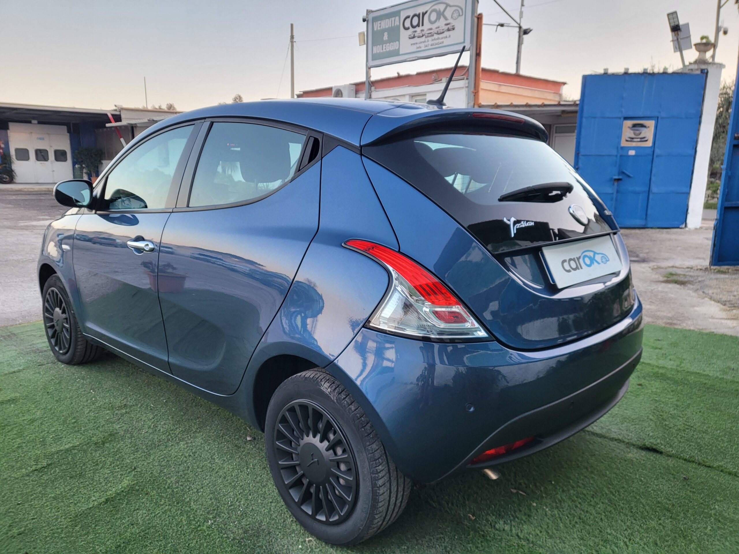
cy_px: 277
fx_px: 555
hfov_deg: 67.3
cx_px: 370
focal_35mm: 26
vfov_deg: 53.1
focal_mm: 4.25
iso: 50
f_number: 1.8
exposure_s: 1/100
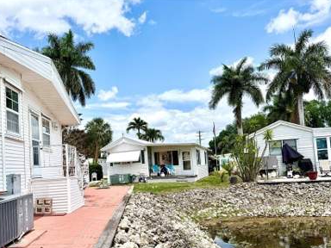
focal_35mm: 30
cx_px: 126
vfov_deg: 46.5
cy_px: 151
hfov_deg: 59.3
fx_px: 287
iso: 80
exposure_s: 1/8130
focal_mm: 6.76
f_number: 1.78
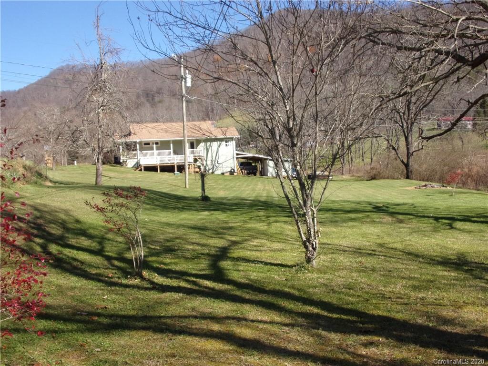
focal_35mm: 39
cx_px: 244
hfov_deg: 47.9
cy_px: 183
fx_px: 550
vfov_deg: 36.8
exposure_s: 1/500
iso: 80
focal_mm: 7
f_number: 3.9
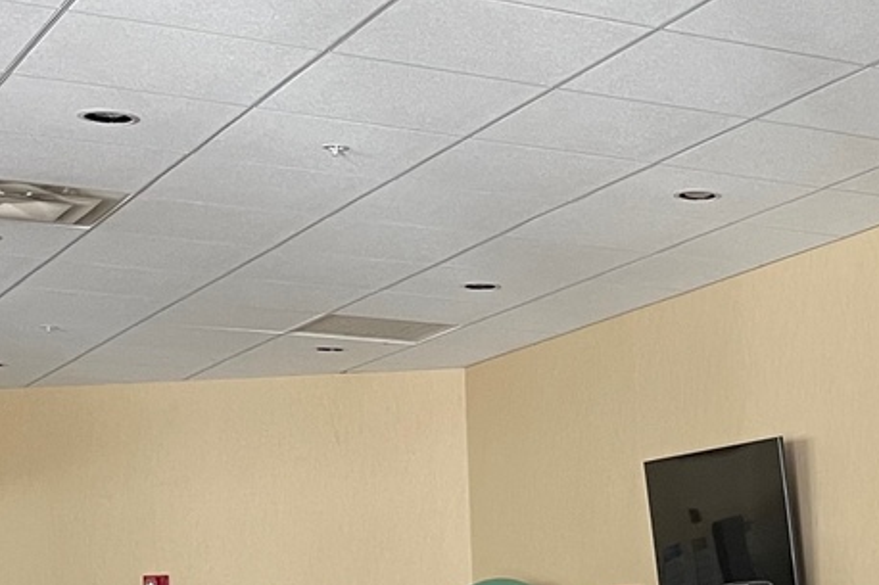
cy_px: 744
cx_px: 1029
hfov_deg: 22.2
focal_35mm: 85
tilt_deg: -2.1
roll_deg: +1.8
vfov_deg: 15.4
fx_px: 2075
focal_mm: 5.1
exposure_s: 1/60
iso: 250
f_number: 1.6
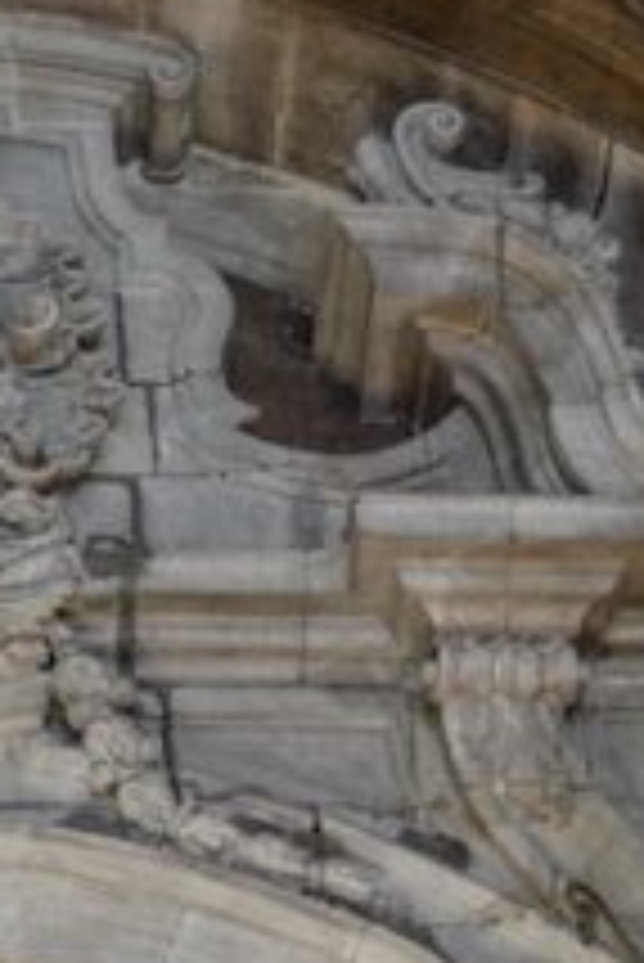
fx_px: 4595
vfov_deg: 11.4
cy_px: 1494
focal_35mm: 172
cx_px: -171
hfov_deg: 7.9
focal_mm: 33.1
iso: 800
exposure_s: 1/40
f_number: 3.5
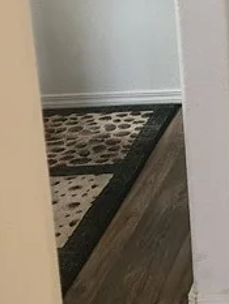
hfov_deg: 12.6
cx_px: 483
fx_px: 890
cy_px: -61
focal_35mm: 101
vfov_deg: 18.4
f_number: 1.8
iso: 640
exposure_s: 1/60
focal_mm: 6.4
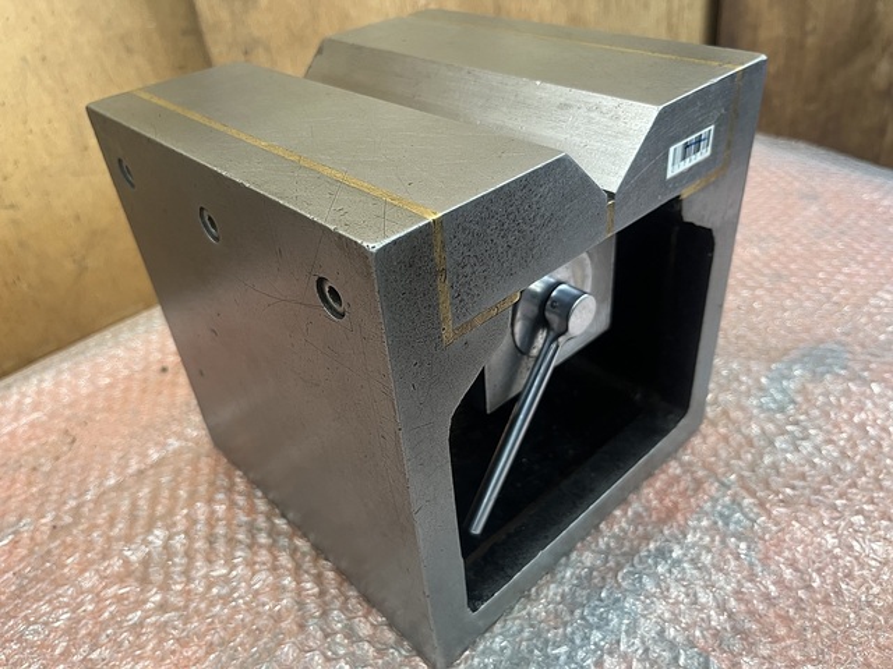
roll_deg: +5.8
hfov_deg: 67.3
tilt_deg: -36.4
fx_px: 671
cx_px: 446
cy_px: 334
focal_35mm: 26
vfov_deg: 53.1
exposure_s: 1/60
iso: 160
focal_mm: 5.1
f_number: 1.6
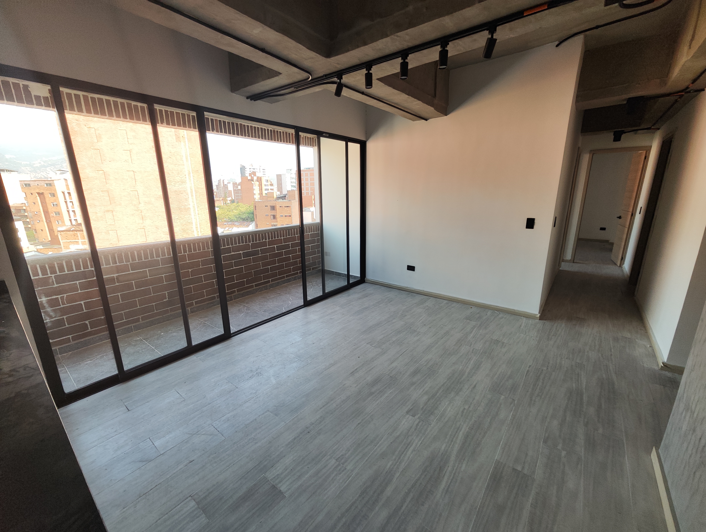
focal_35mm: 14
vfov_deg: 85.8
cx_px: 353
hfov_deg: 102.0
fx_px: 286
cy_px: 266
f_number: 2.2
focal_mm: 2.16
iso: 70
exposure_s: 1/120
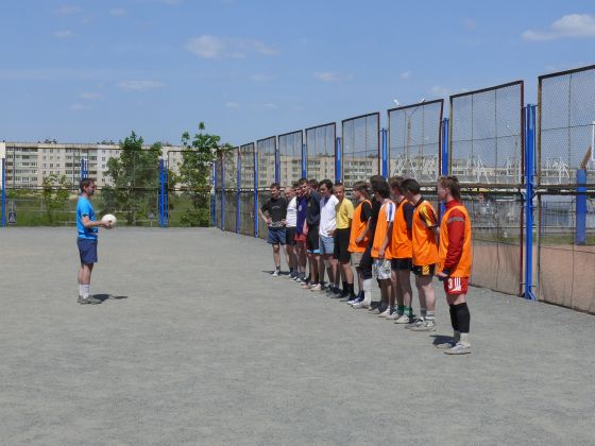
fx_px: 1031
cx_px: 298
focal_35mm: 60
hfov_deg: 32.2
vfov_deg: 24.4
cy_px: 223
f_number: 8
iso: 100
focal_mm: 10.8
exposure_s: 1/400
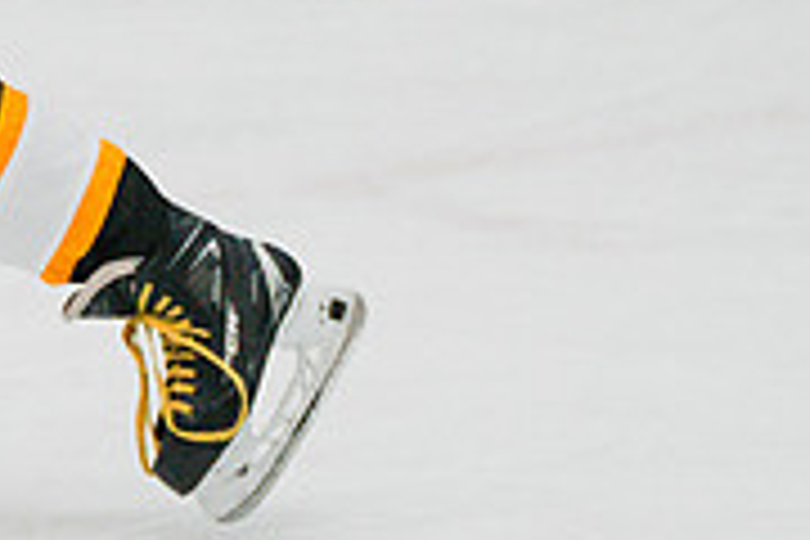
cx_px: -280
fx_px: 16784
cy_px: -280
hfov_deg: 2.8
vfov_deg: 1.8
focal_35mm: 746
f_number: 3.2
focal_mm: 157
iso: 3200
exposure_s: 1/1600
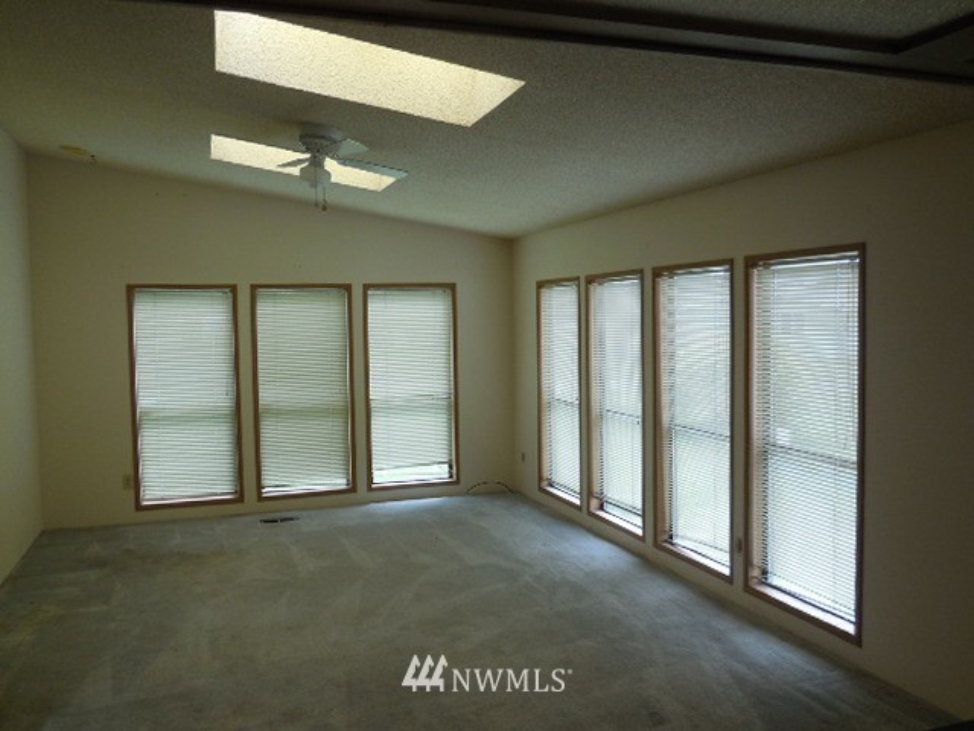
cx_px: 487
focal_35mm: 30
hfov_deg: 60.0
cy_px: 366
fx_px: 844
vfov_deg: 46.8
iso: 125
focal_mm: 5.3
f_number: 3.2
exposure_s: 1/160
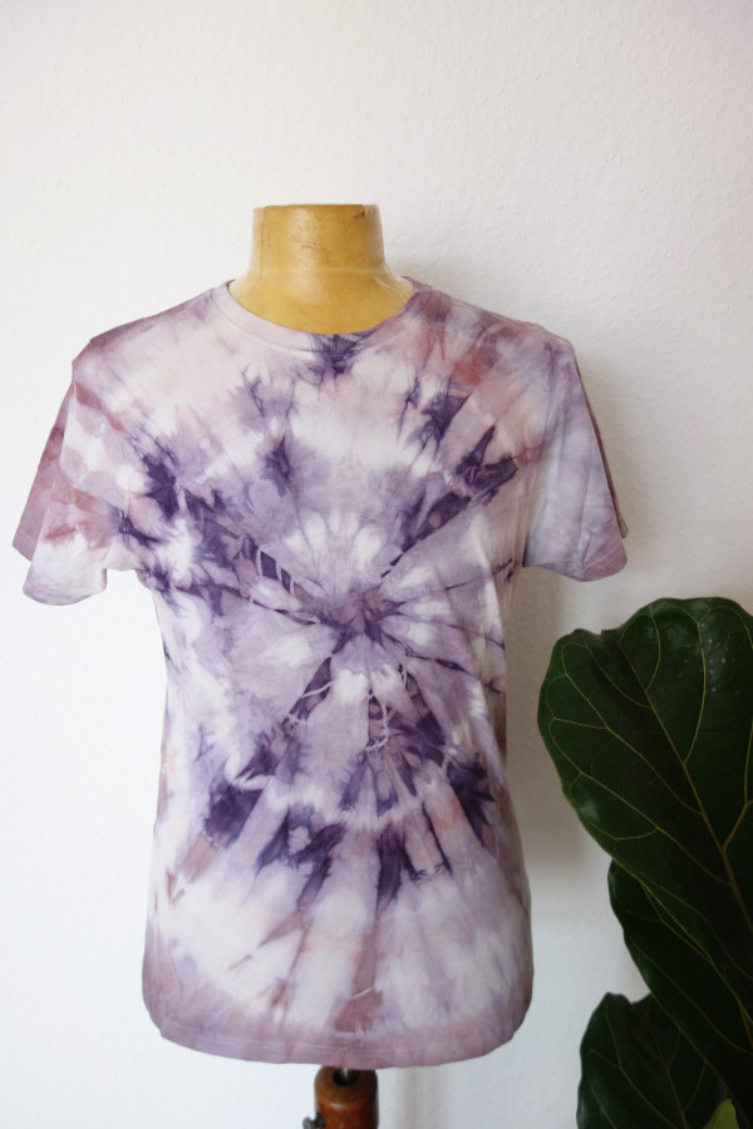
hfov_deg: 46.4
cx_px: 376
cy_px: 564
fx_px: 878
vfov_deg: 65.5
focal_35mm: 28
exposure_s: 1/80
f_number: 1.8
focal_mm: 10.4
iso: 125
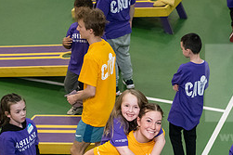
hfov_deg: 12.6
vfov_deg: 8.4
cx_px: 177
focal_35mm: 162
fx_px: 1048
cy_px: 156
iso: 3200
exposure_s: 1/200
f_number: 3.5
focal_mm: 70
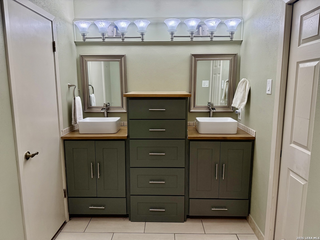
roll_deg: +0.1
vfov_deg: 56.8
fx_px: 222
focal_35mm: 24
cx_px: 160
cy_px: 120
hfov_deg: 71.6
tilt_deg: -8.8
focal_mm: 6.76
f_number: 1.78
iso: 200
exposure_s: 1/194
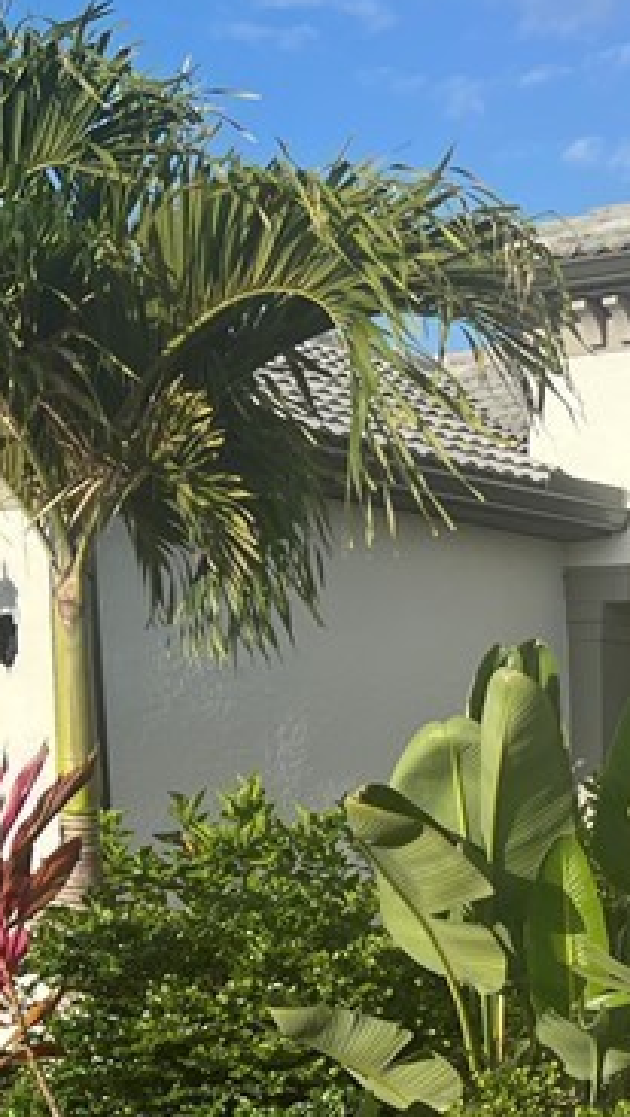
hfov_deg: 14.9
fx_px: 2341
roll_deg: +0.7
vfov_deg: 25.8
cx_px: 727
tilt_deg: -5.5
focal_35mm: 79
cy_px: 1038
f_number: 1.5
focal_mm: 5.7
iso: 50
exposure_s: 1/3460
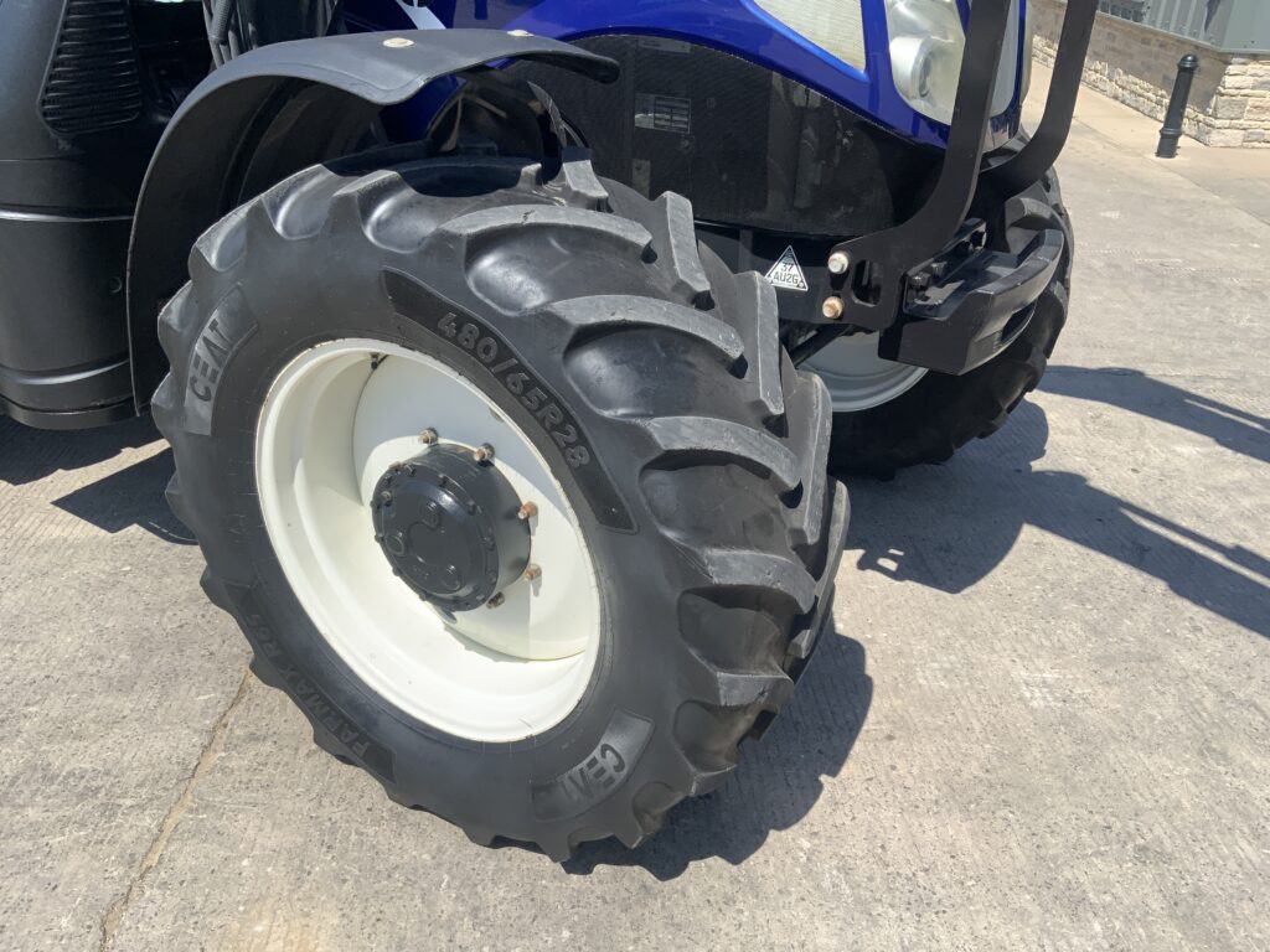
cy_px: 476
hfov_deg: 61.7
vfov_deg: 48.2
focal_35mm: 29
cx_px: 635
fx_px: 1064
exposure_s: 1/1342
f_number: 1.8
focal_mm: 3
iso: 16
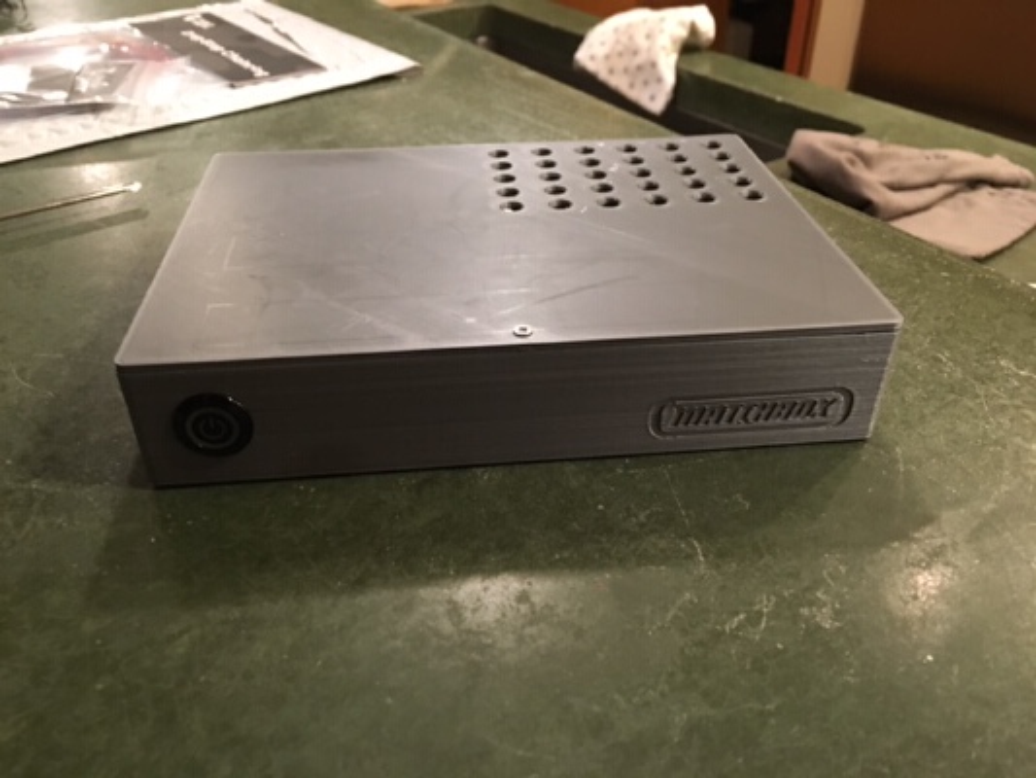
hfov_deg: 61.6
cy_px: 389
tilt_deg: -35.4
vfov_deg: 48.2
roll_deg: +0.1
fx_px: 868
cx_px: 518
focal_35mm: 29
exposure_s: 1/15
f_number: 2.2
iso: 200
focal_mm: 4.15
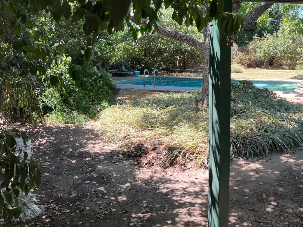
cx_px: 185
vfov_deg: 39.5
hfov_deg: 50.9
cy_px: 87
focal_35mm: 36
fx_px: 315
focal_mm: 5.7
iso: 50
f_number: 1.5
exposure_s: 1/410
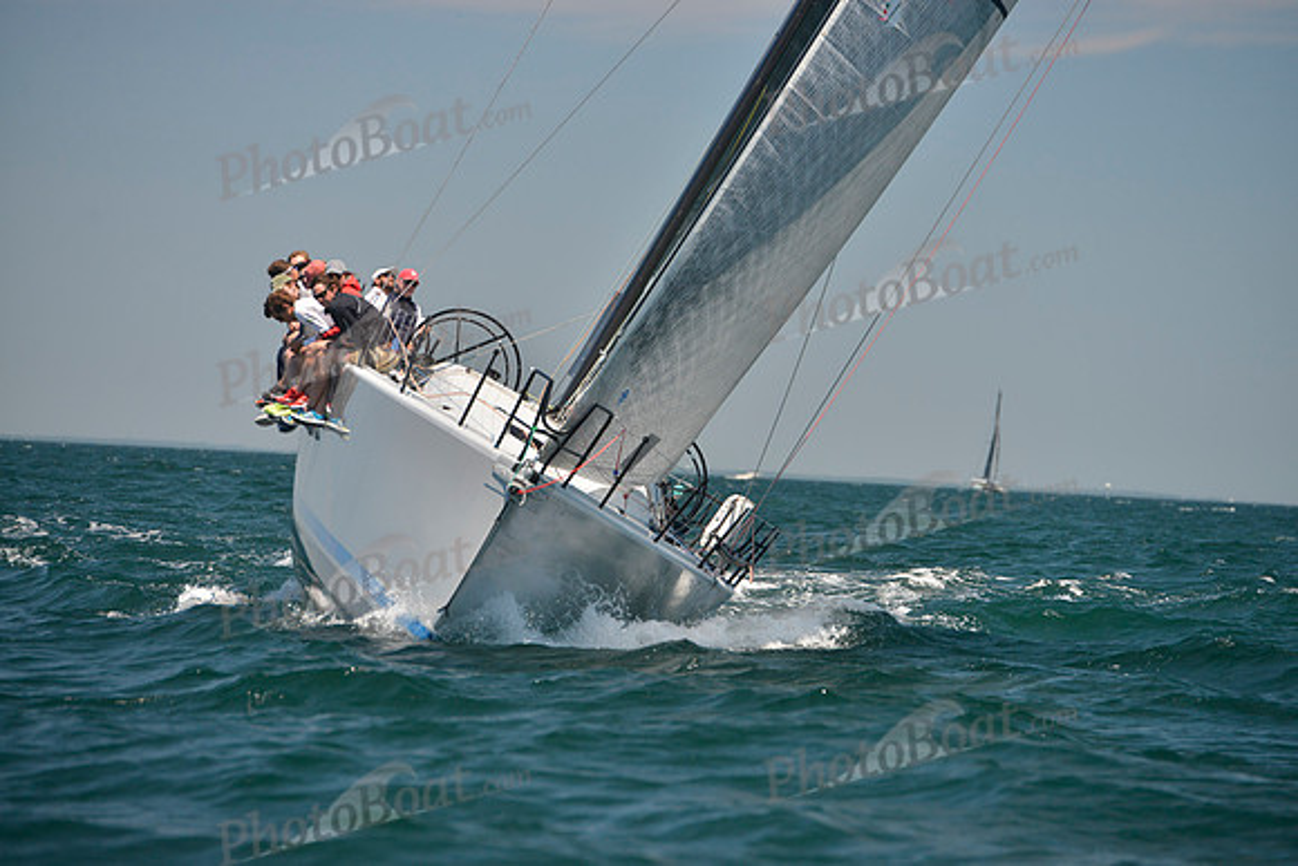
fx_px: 7212
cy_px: 433
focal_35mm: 200
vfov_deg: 6.9
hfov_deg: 10.3
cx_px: 649
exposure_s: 1/800
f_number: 5.6
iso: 400
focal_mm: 200
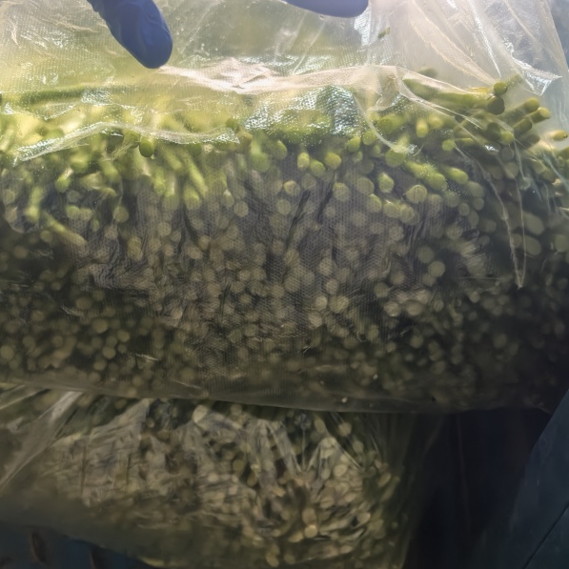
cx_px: 234
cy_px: 285
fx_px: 595
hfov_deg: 50.8
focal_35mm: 32
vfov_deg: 51.1
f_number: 2
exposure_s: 1/269
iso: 800
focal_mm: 6.98
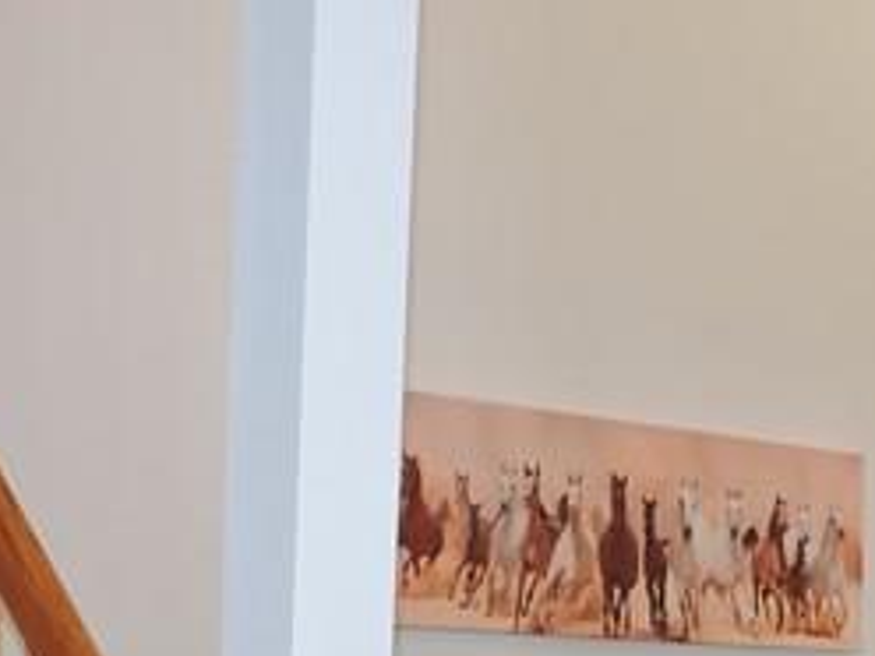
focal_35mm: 99
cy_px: 1012
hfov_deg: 18.8
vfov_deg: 13.9
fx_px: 2502
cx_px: 1041
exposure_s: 1/30
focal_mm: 4.3
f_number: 3
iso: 200
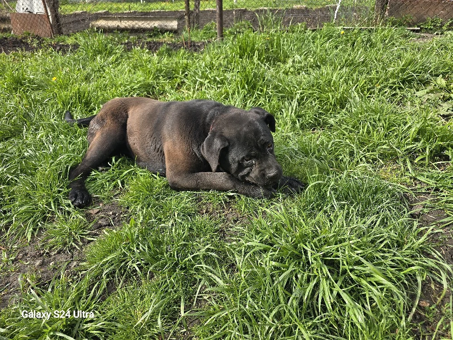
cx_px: 226
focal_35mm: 23
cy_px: 170
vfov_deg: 58.9
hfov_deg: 73.9
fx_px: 301
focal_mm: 6.3
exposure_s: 1/417
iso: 12
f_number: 1.7
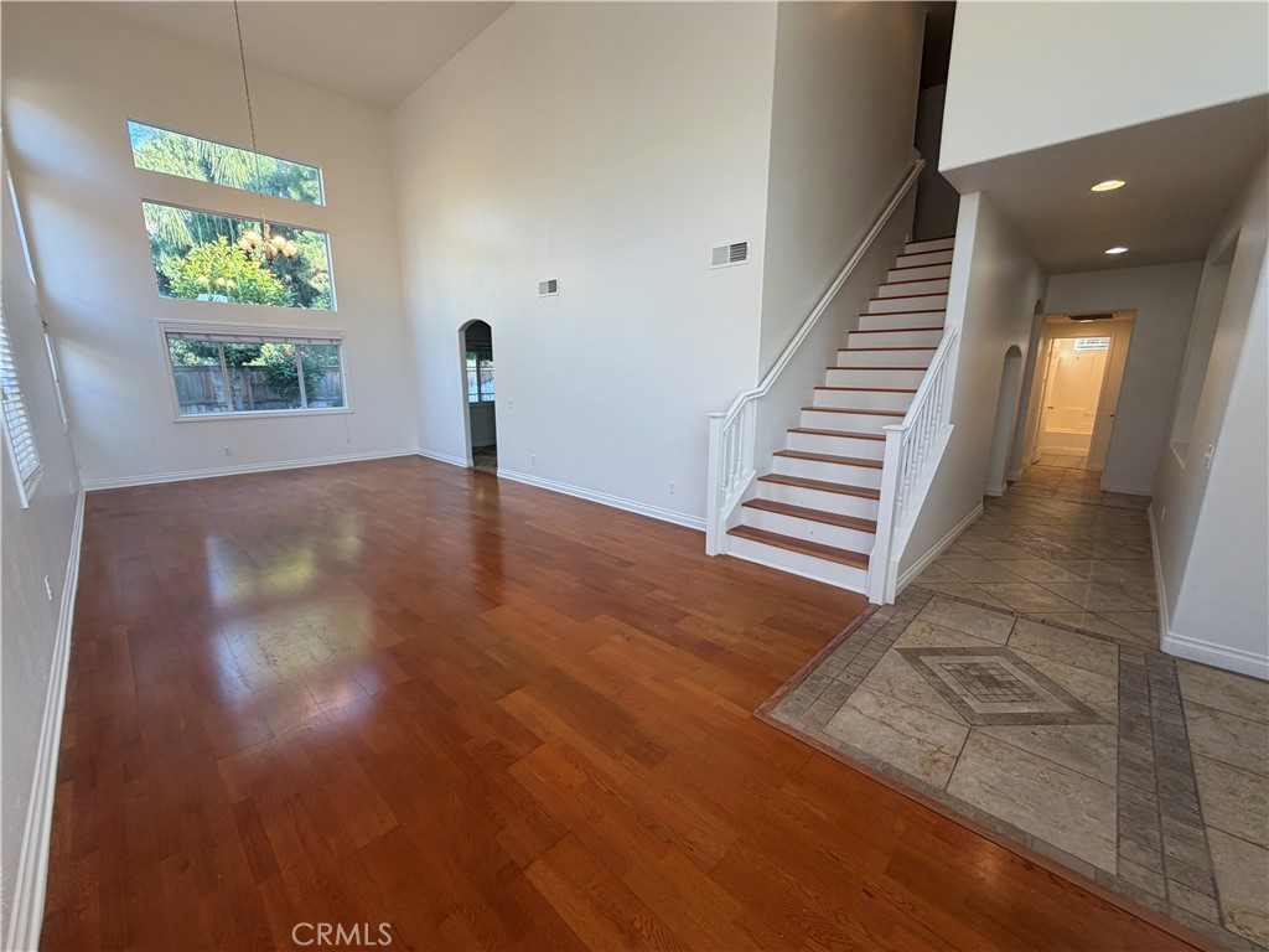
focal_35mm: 14
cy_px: 476
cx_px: 634
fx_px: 513
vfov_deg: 85.7
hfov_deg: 102.1
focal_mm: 2.22
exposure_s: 1/120
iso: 100
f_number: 2.2
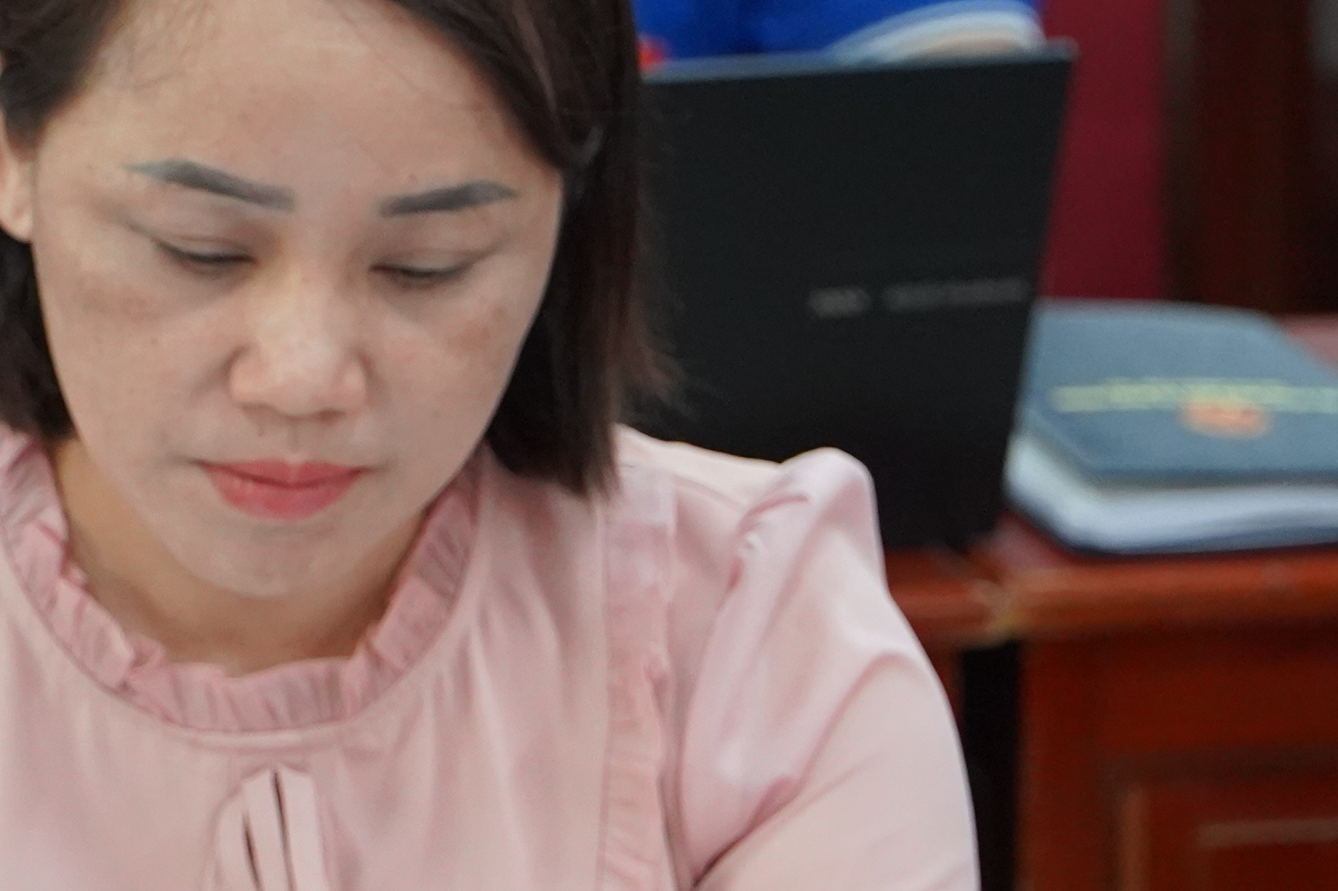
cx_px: 259
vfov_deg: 4.7
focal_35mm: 291
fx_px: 10813
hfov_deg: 7.1
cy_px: 440
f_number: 4
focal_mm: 91
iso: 4000
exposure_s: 1/160
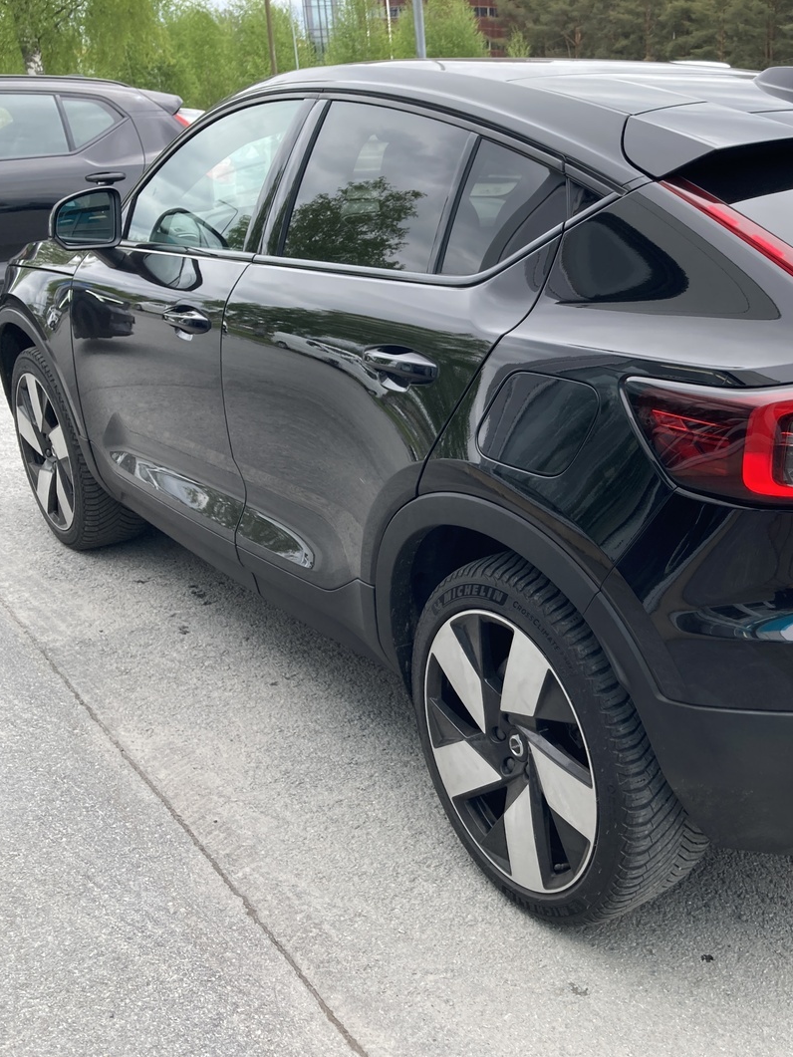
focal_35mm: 38
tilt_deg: -18.7
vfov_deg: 49.0
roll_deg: -0.9
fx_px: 1160
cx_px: 689
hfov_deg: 35.8
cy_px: 536
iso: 20
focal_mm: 3.99
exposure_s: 1/393
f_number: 1.8
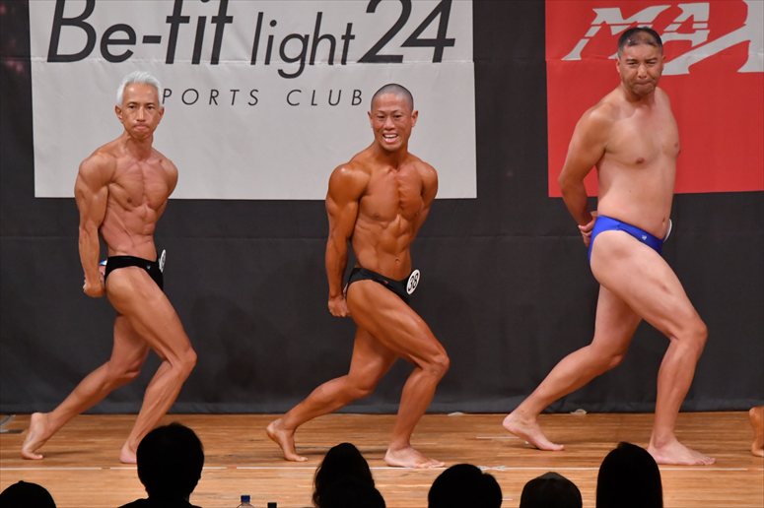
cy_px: 254
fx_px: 6045
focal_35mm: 285
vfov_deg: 4.8
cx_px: 382
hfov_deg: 7.2
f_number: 5.6
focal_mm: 190
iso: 6400
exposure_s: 1/400
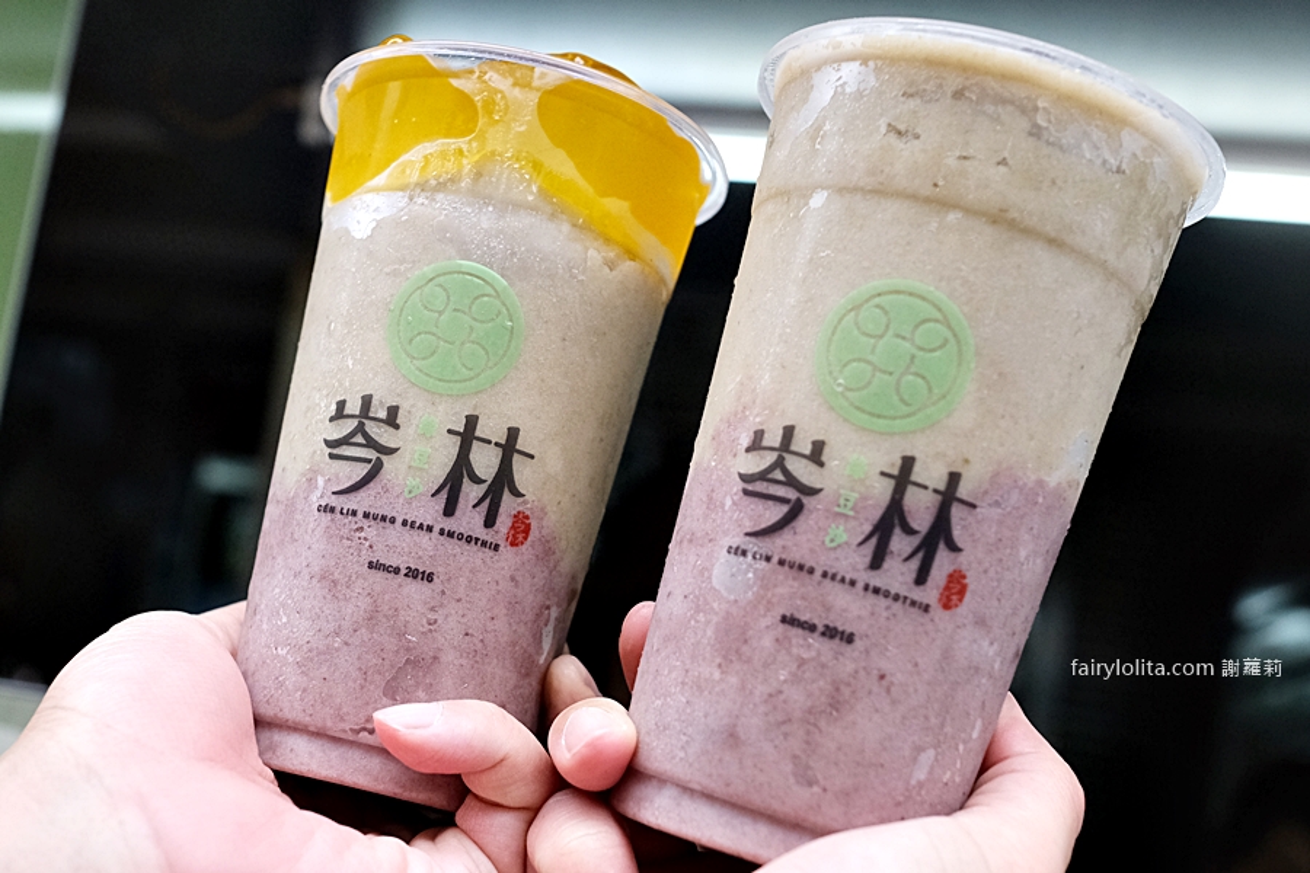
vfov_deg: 37.9
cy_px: 436
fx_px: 1274
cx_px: 655
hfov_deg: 54.4
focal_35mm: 35
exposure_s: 1/2700
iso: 2000
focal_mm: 23
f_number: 3.6
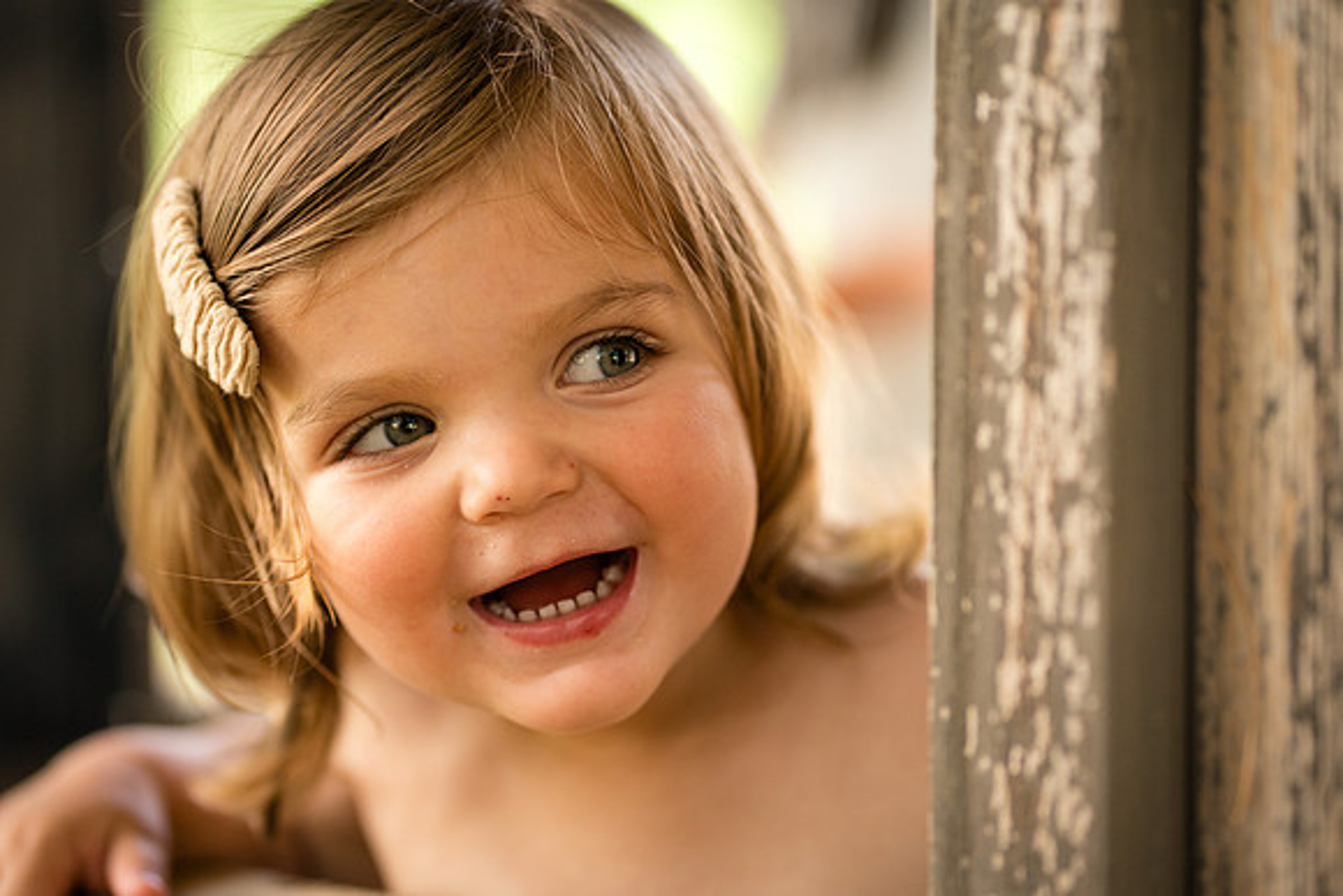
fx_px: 3172
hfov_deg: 23.9
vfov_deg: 16.1
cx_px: 672
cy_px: 448
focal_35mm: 85
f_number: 2.5
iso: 320
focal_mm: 85
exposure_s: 1/250
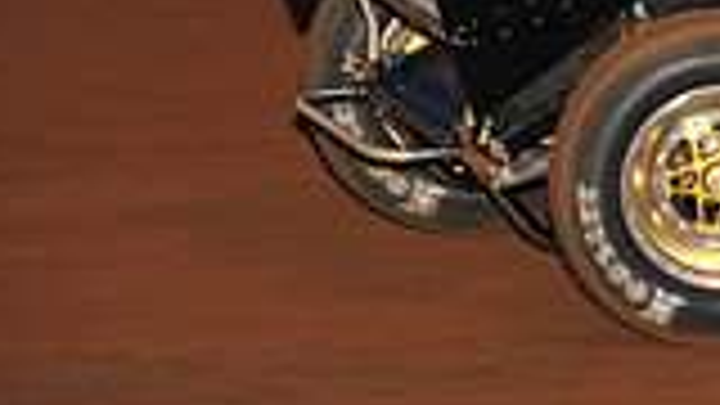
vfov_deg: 2.6
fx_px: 9068
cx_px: 1278
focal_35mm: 475
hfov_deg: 4.5
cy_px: -302
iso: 800
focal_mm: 125
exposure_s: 1/320
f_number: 6.3
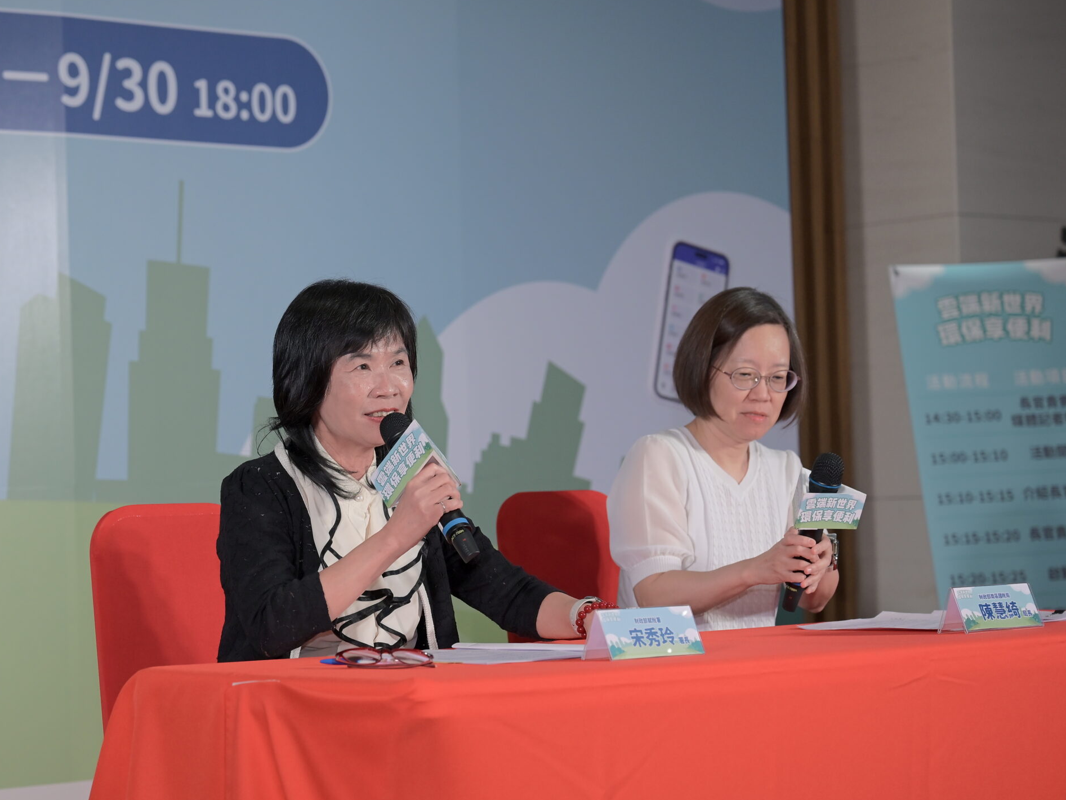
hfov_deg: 21.5
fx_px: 2803
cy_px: 419
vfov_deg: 16.2
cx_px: 398
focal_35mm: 91
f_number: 4
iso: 1000
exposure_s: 1/200
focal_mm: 70
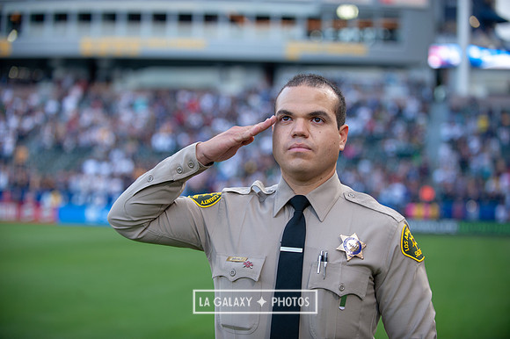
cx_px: 255
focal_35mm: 80
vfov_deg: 17.0
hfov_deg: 25.4
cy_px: 170
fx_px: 1133
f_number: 2.8
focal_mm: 80
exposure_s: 1/320
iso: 250
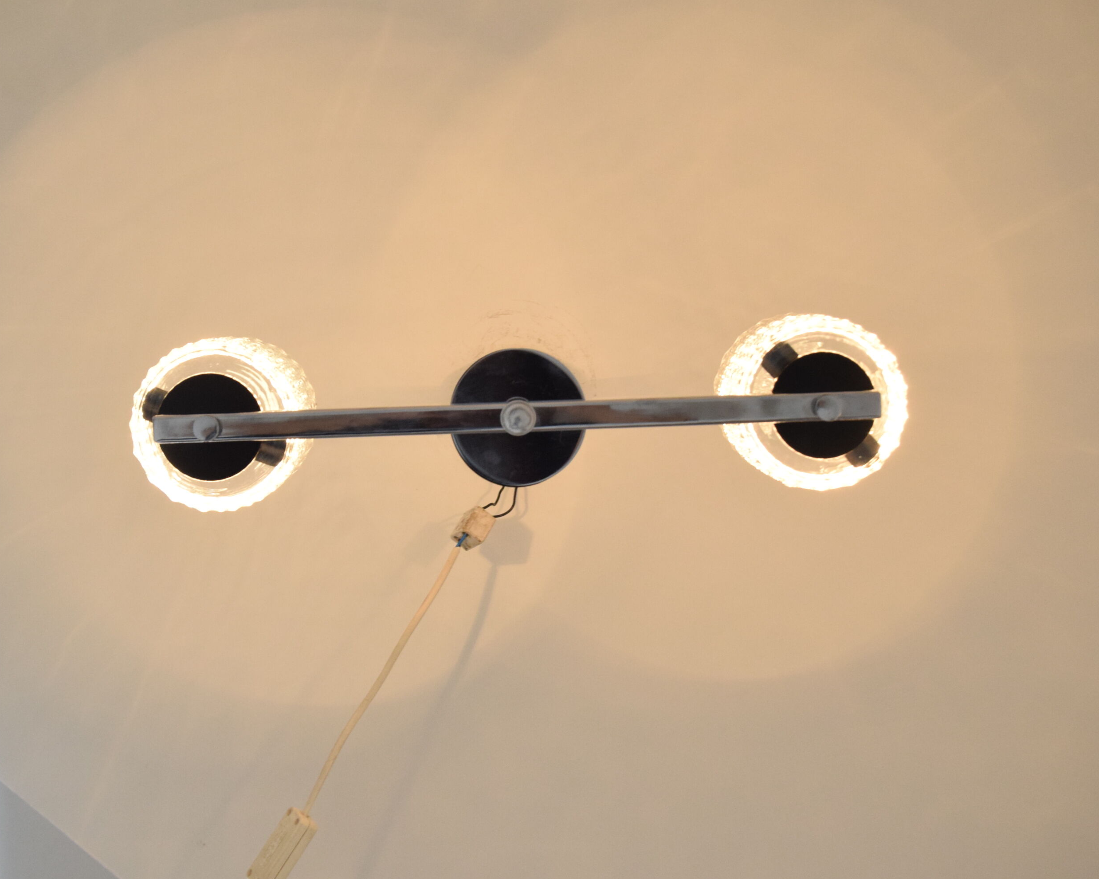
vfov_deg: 16.4
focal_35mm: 94
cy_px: 440
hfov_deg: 20.5
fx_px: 3043
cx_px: 516
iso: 1600
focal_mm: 55
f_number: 7.1
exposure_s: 1/200
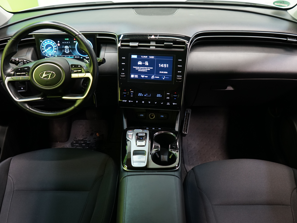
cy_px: 110
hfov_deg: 58.4
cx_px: 150
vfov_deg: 45.4
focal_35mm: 31
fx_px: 266
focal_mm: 28
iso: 1000
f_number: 3.5
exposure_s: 1/30
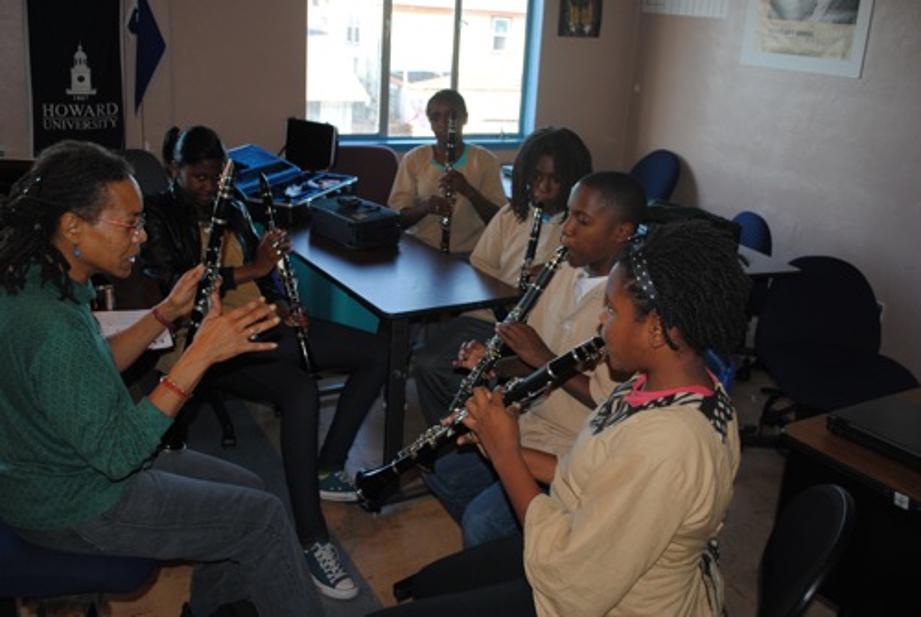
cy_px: 308
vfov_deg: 37.0
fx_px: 922
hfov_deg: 53.1
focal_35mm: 36
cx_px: 460
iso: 200
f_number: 4
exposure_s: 1/60
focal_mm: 24
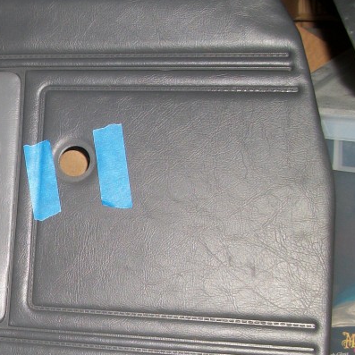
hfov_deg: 21.7
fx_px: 847
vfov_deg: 23.3
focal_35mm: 73
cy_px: 283
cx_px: -84
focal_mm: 5.7
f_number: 2.9
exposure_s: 1/60
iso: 80
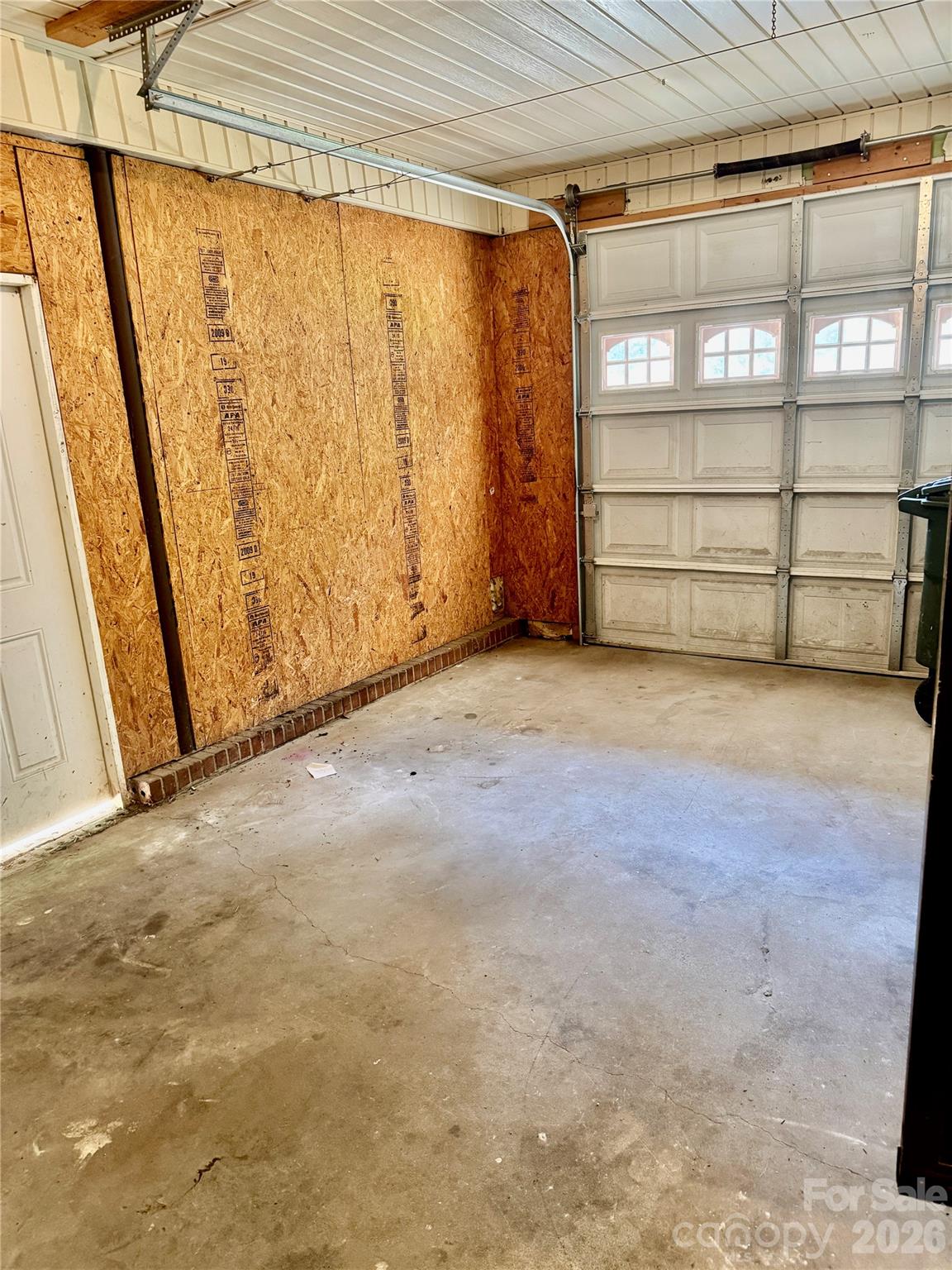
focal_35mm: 24
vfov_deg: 71.6
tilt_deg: -14.6
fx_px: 880
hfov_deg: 56.8
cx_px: 476
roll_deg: +3.8
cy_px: 635
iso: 400
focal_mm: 6.76
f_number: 1.78
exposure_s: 1/60
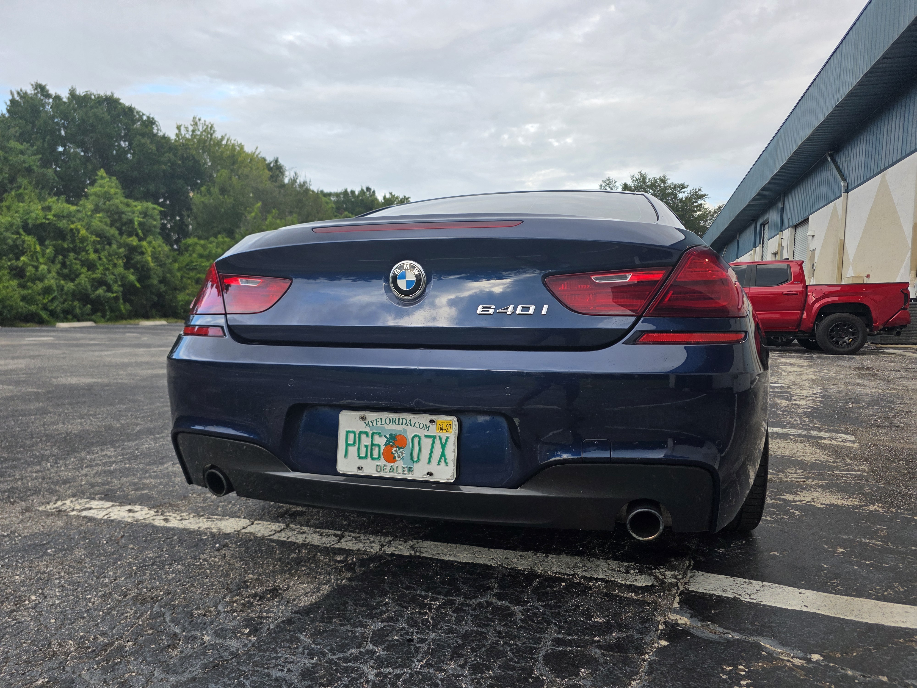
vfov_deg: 58.9
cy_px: 344
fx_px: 609
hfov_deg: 73.9
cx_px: 458
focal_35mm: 23
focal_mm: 6.3
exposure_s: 1/180
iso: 80
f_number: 1.7
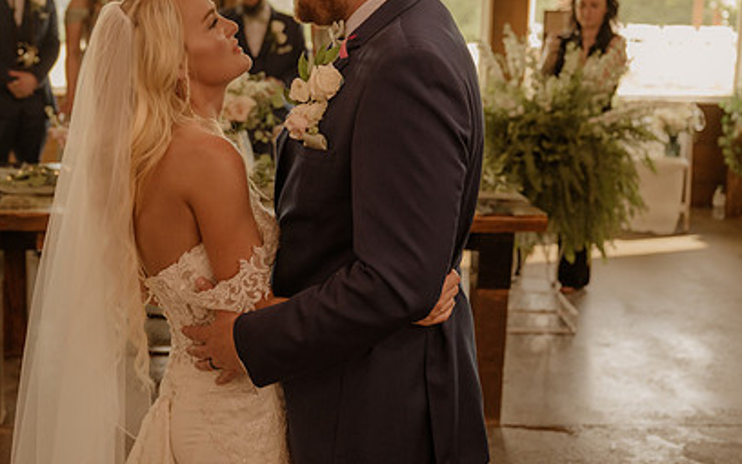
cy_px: 161
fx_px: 1173
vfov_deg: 22.3
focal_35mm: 58
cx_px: 267
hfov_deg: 34.9
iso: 1000
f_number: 2.8
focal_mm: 40
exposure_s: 1/250
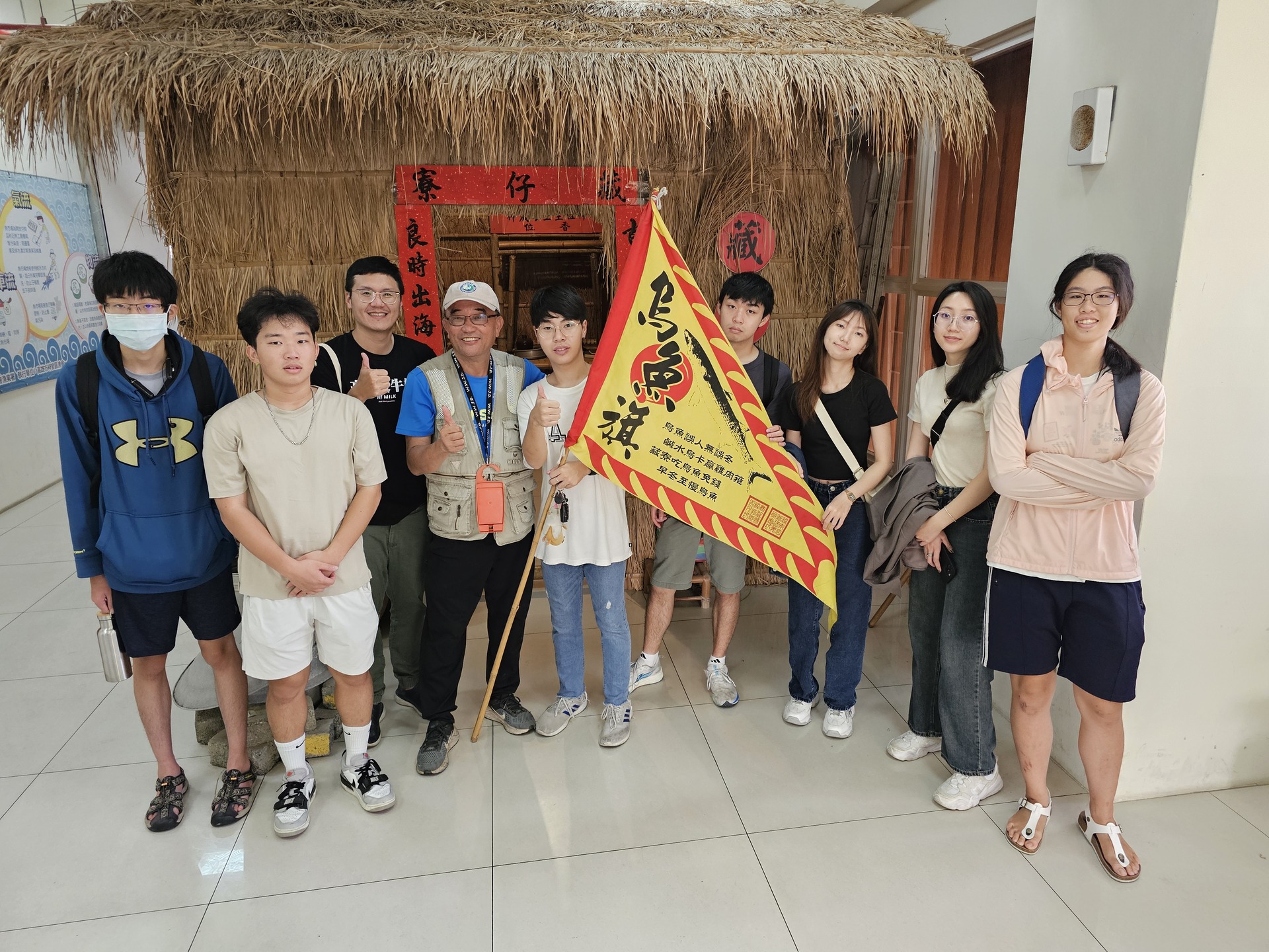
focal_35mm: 23
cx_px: 634
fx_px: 843
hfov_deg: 73.9
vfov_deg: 58.9
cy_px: 476
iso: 640
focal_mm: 6.3
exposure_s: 1/120
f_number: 1.7
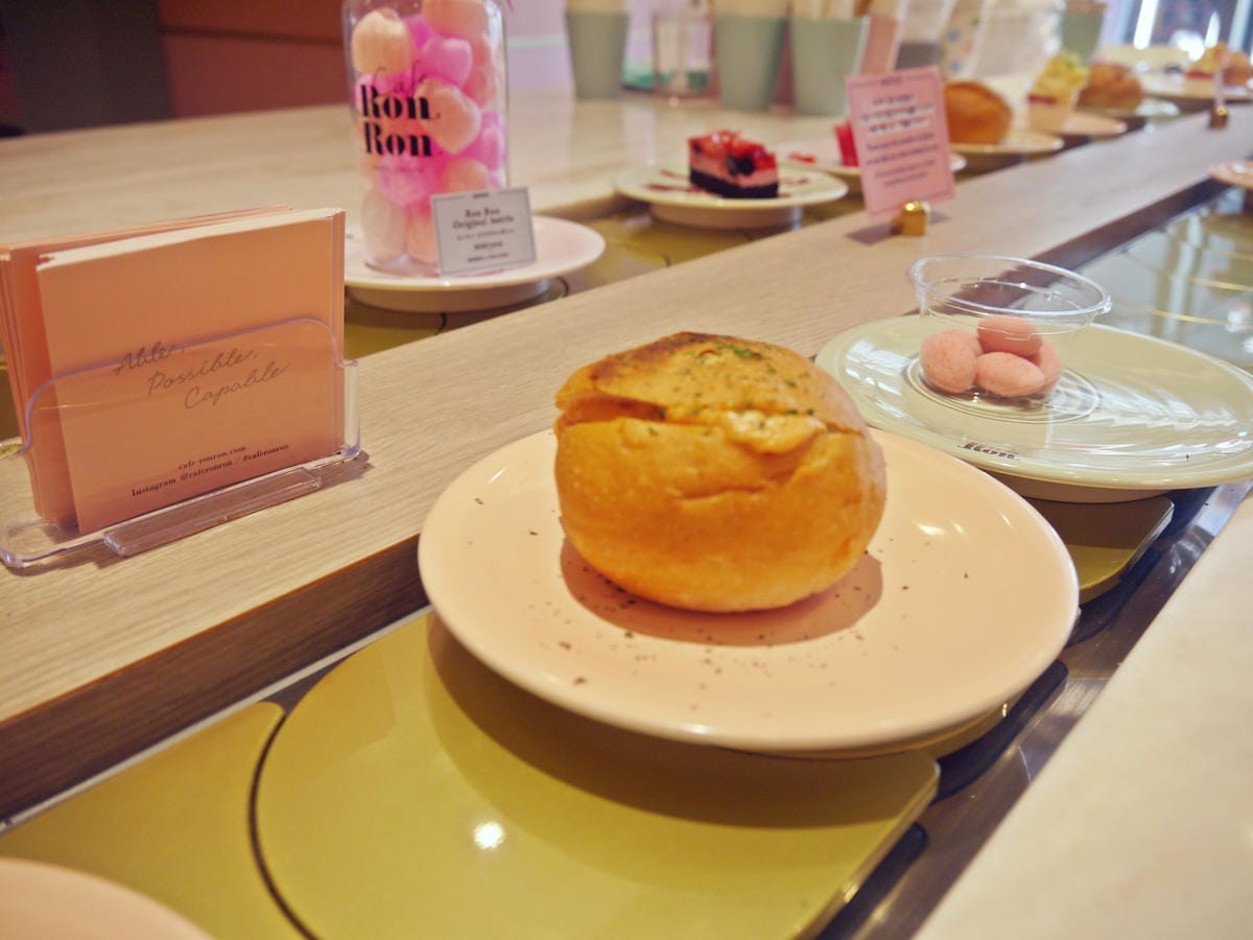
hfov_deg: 63.4
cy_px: 470
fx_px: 1014
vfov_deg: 49.7
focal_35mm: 28
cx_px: 626
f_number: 4
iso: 160
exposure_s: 1/125
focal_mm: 14
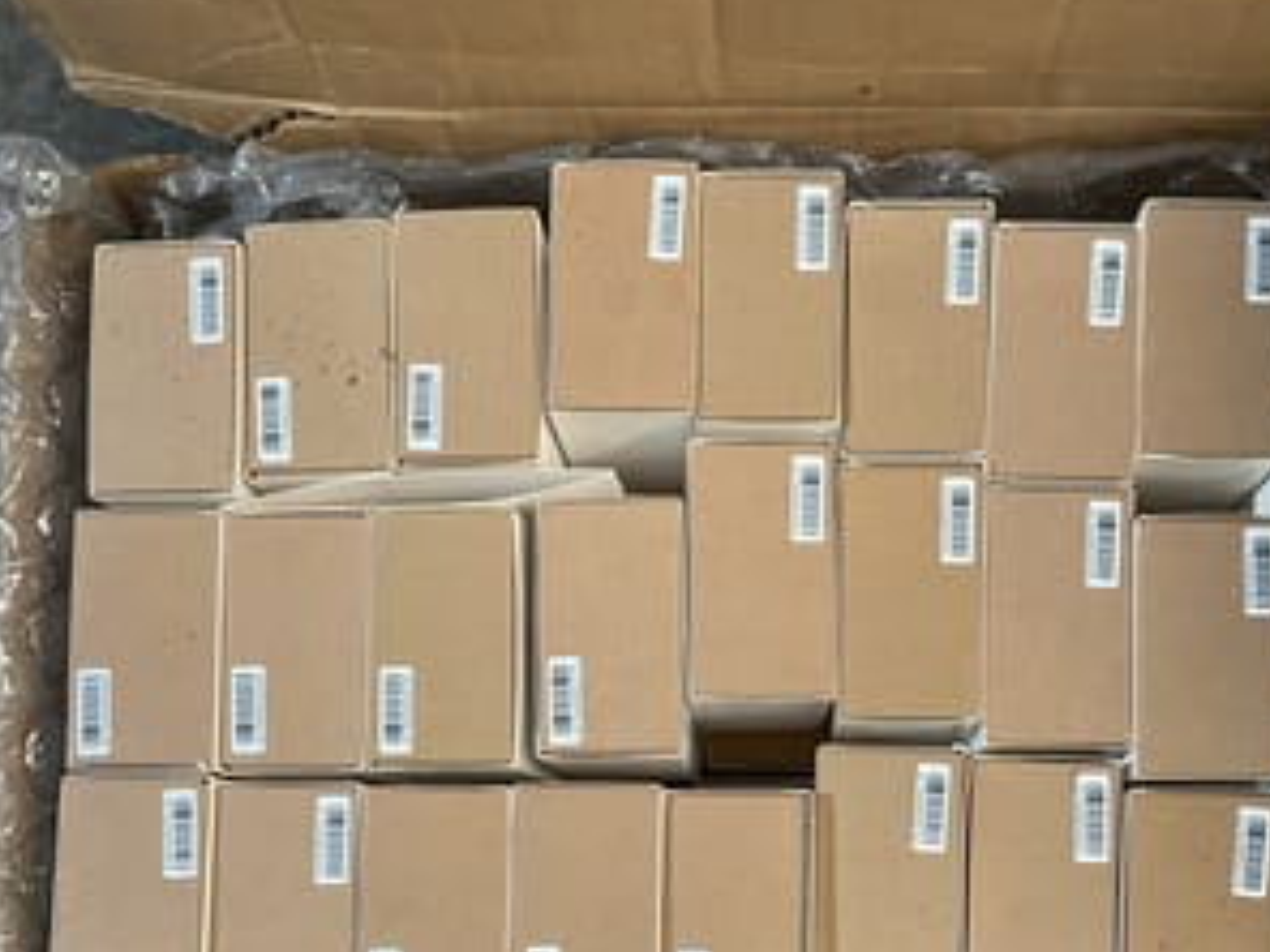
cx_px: 755
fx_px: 1798
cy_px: 774
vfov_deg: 29.0
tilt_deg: -84.2
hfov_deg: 38.8
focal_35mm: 49
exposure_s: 1/50
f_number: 1.8
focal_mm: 3
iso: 160
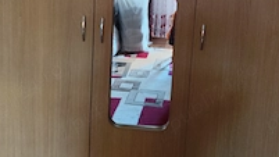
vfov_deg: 22.5
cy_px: 14
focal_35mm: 52
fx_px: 385
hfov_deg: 39.7
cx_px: 164
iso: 553
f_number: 1.7
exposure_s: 1/25
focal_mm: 5.24
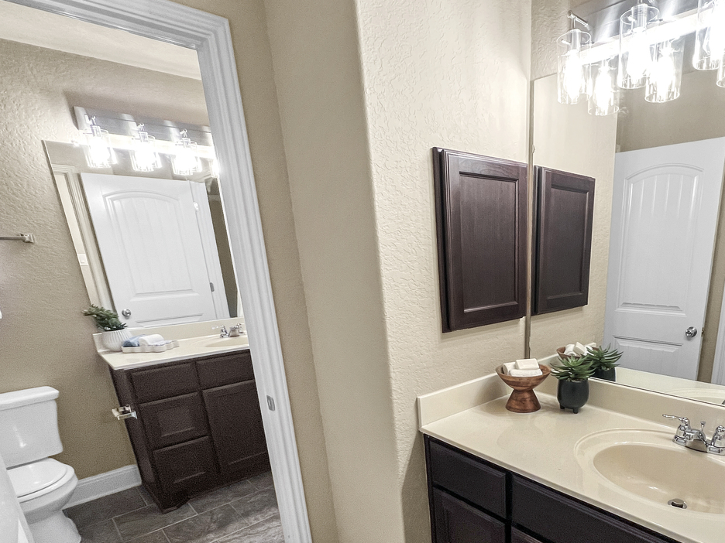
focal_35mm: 20
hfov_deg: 78.4
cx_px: 497
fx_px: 419
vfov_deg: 63.4
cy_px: 383
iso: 200
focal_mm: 1.57
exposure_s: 1/120
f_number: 1.8
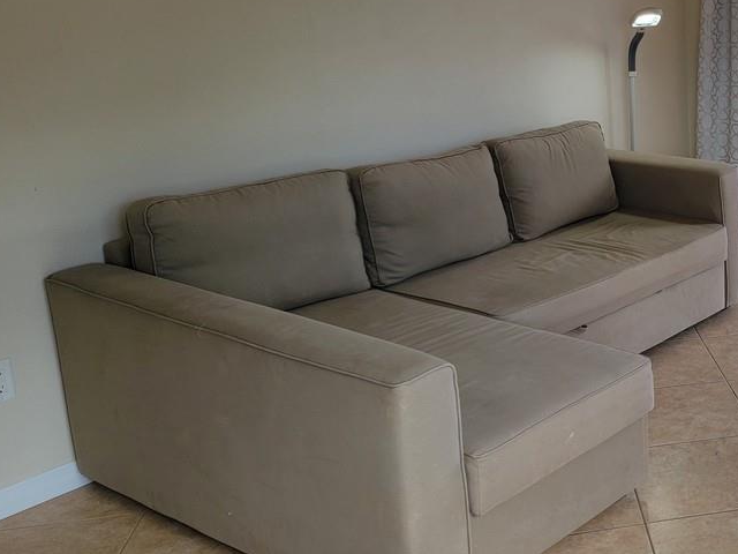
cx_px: 726
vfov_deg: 30.1
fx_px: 1023
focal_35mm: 48
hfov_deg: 36.0
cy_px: 187
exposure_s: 1/120
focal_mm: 6.7
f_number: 1.8
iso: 25
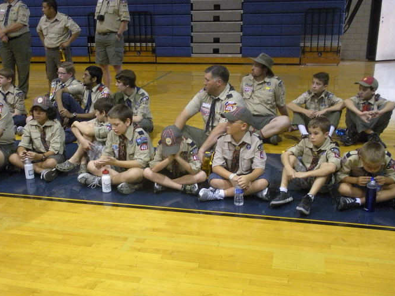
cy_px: 163
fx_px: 490
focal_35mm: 43
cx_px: 186
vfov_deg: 33.6
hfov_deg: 43.8
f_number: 3.5
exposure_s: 1/22.7
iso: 400
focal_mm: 6.3
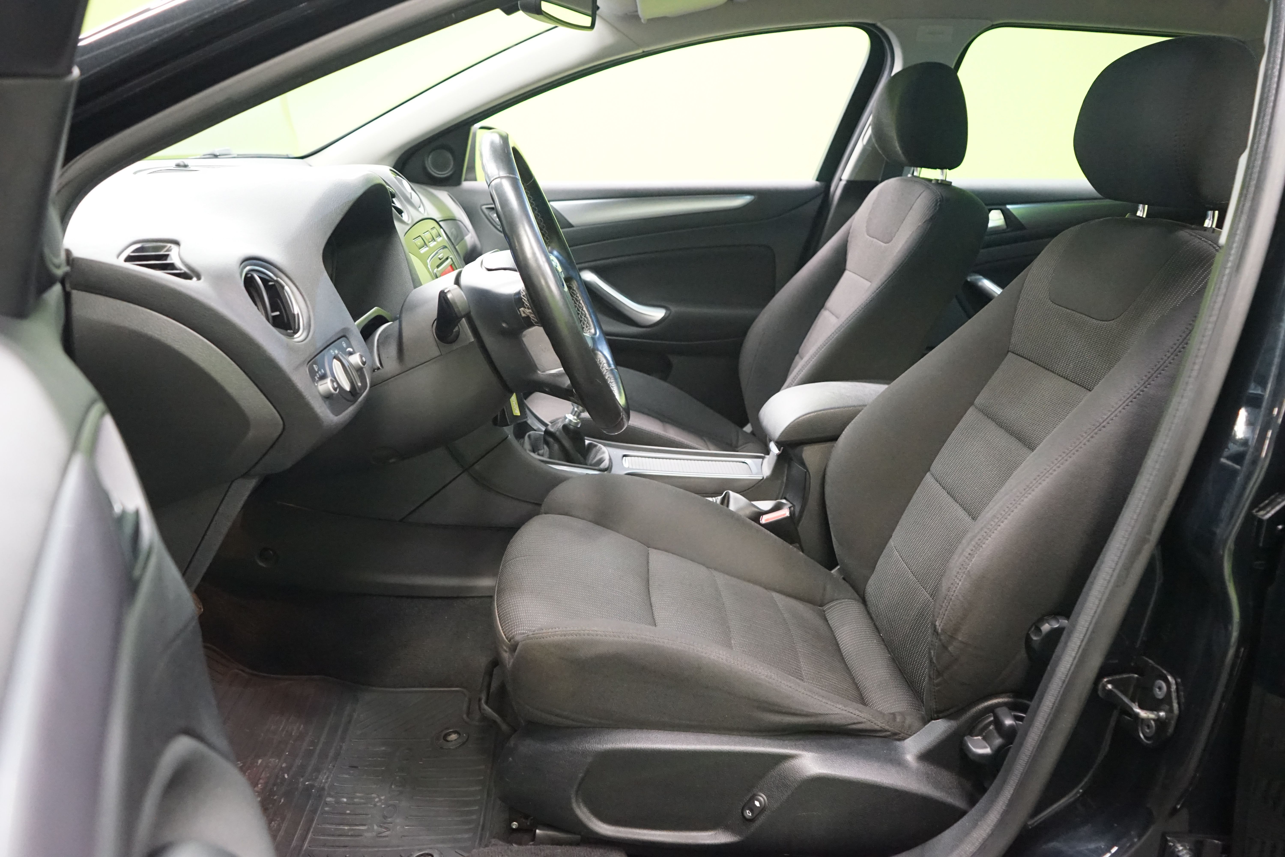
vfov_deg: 46.4
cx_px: 642
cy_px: 428
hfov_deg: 65.5
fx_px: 999
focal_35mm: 28
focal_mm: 28
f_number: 5
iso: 6400
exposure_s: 1/50
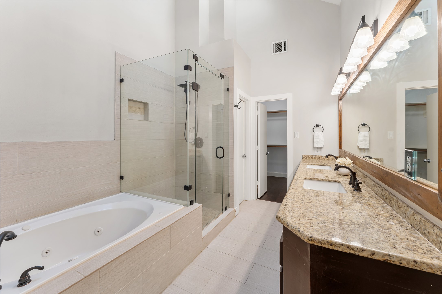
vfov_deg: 81.2
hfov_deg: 104.3
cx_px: 221
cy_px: 147
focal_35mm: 14
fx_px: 172
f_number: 8
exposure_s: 1/2
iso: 100
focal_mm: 14
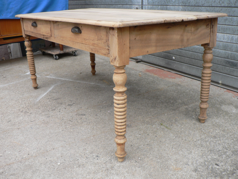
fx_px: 248
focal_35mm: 36
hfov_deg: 51.4
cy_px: 90
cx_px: 119
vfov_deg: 39.7
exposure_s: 1/30
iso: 80
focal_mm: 6
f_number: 2.8
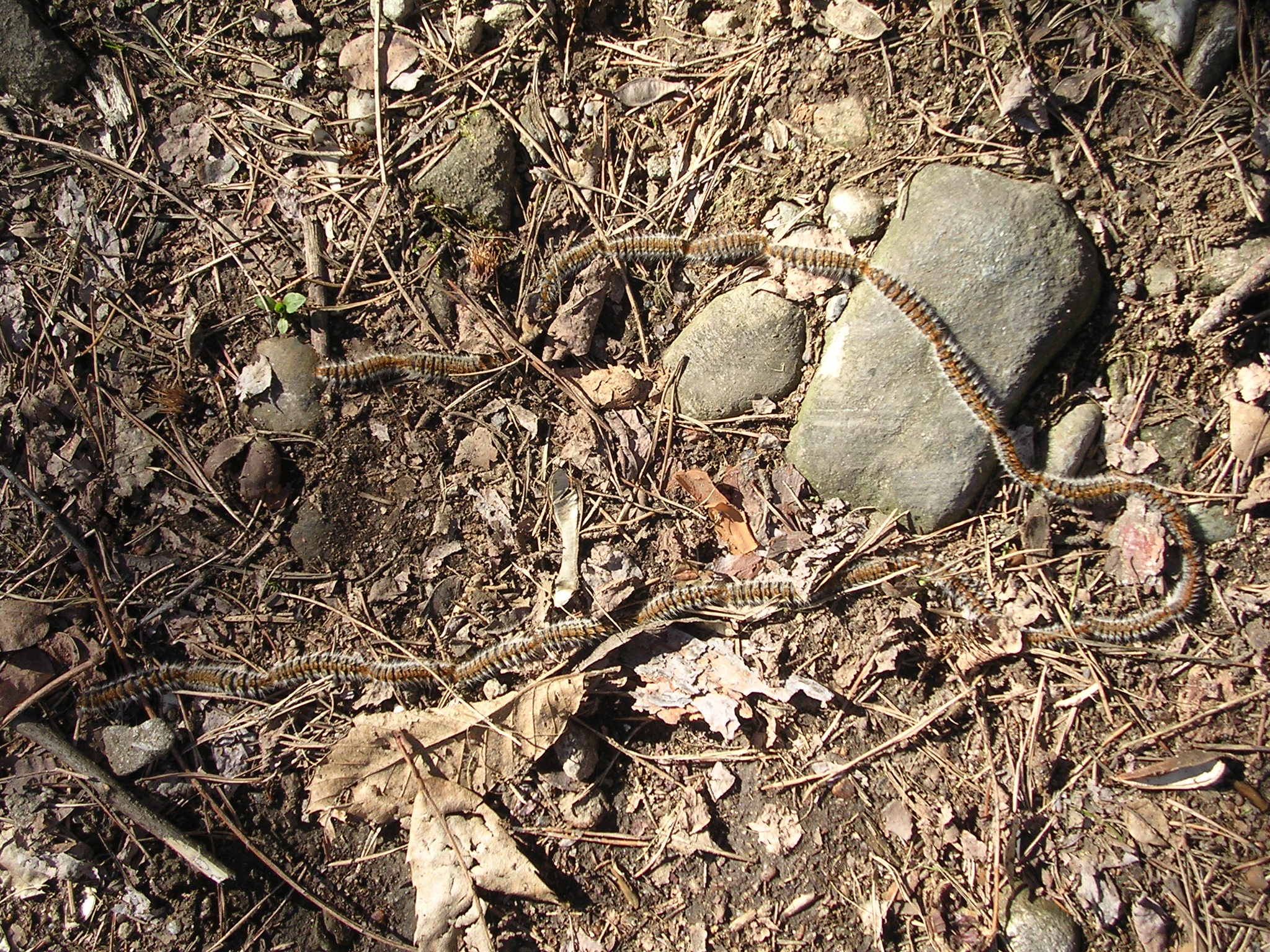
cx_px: 635
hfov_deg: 38.9
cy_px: 476
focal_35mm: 49
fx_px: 1798
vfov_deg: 29.7
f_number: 3.1
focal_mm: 7.5
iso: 100
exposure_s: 1/260
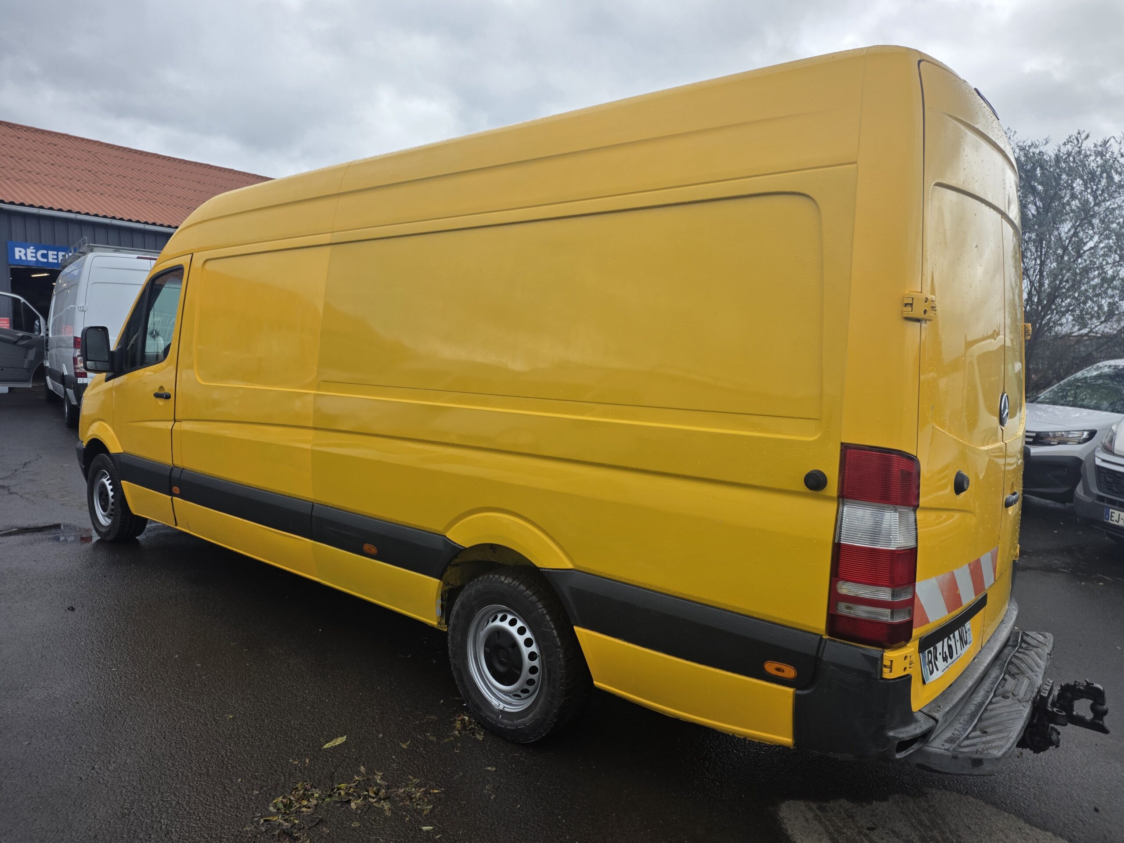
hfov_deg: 73.9
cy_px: 422
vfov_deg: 58.9
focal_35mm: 23
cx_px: 562
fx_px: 747
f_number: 1.7
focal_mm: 6.25
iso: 80
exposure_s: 1/1269
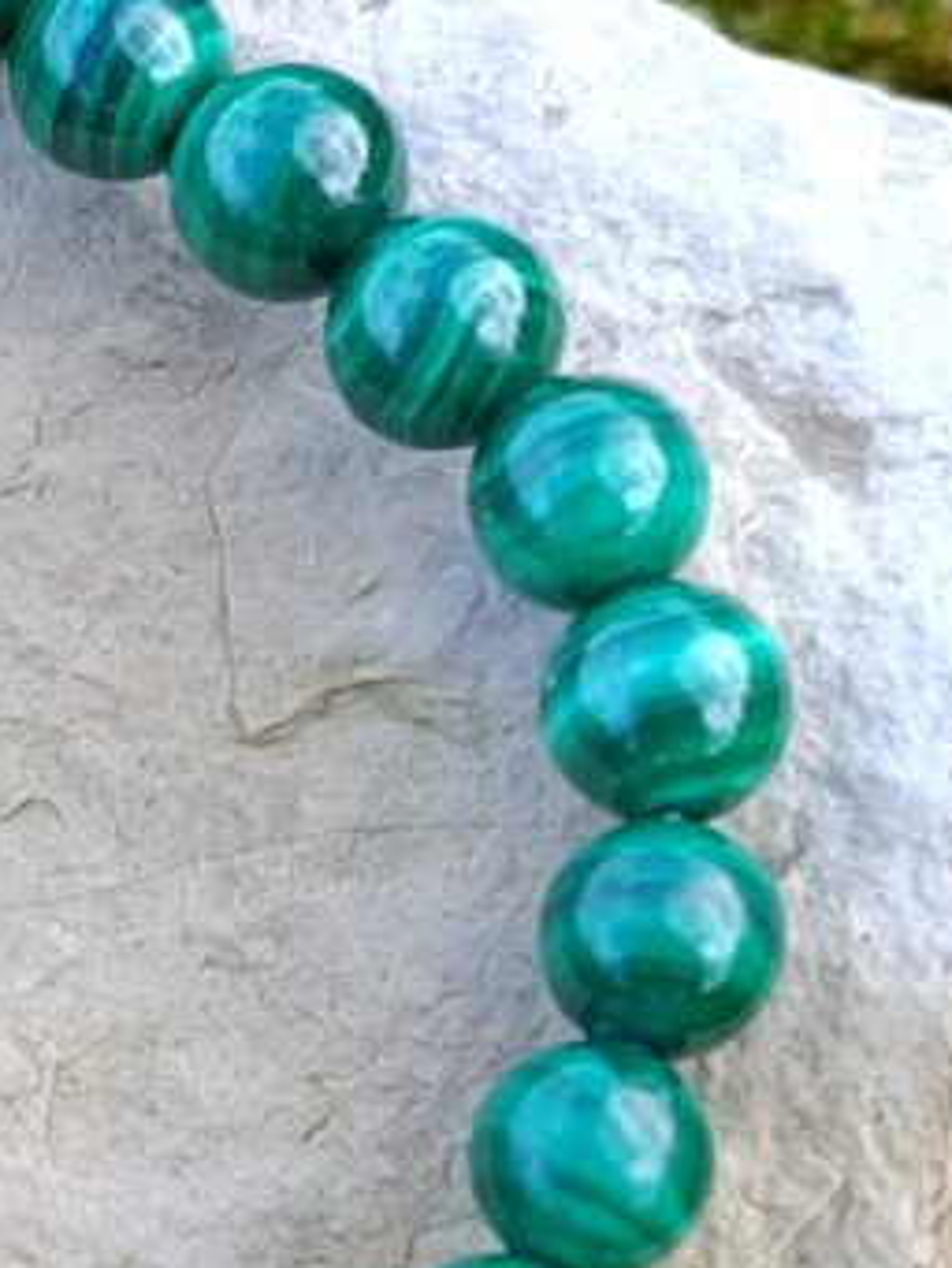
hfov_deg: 10.0
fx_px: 5277
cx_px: -420
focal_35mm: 144
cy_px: 1071
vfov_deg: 13.6
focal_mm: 5.24
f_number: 1.7
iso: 78
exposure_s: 1/100
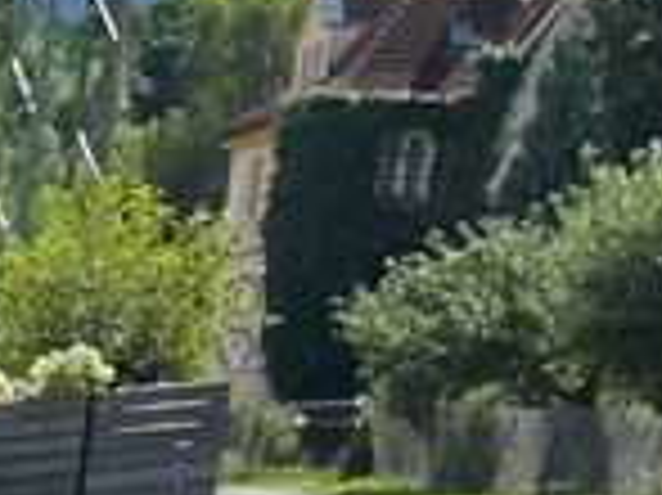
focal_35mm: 181
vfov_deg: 7.2
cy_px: 1516
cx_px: -1283
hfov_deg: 9.0
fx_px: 3459
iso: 50
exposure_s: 1/1992
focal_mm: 5.1
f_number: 1.6
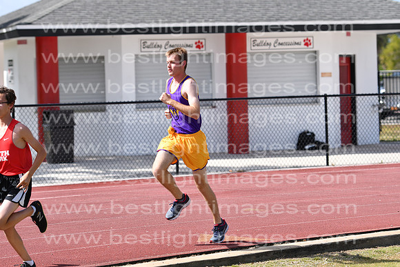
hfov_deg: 12.4
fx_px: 1834
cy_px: 134
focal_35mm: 165
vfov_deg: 8.3
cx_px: 200
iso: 100
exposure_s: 1/1250
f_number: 4
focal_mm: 110
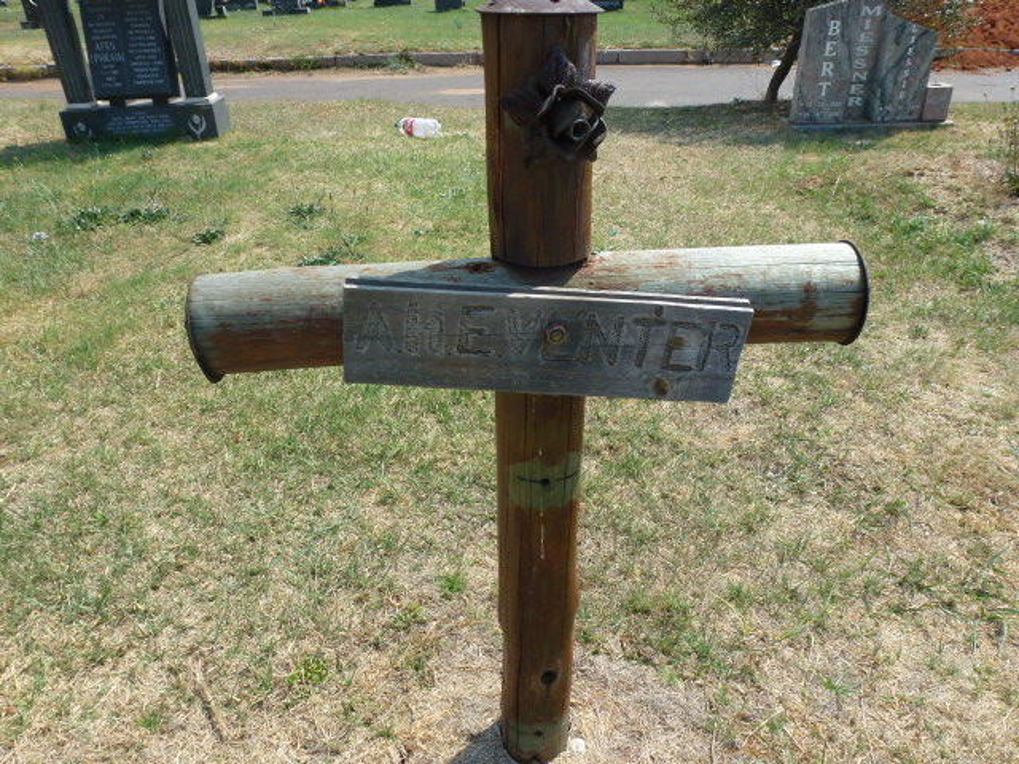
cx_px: 510
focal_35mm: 24
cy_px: 382
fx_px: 706
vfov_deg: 56.8
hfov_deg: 71.6
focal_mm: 4.3
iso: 100
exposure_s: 1/500
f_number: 4
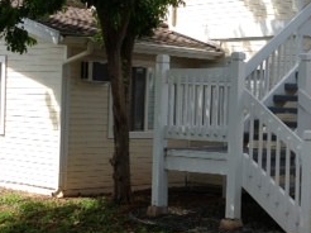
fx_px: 772
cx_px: 229
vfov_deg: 17.1
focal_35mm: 86
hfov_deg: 22.6
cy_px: 115
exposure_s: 1/471
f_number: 2.4
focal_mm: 4.13
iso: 50
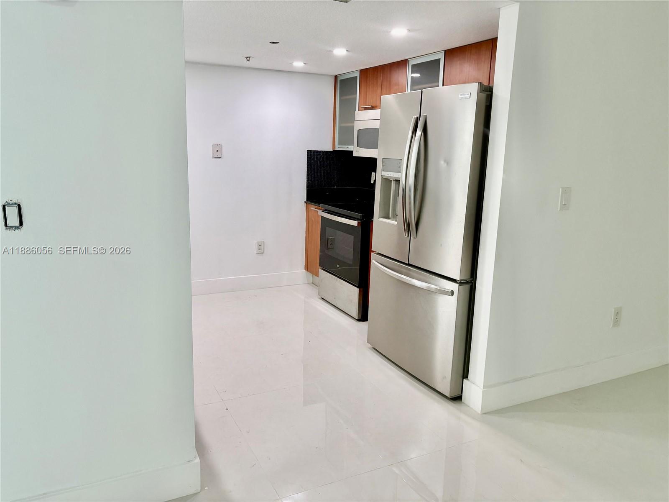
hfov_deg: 67.3
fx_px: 502
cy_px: 251
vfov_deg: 53.1
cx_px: 334
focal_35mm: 26
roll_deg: -0.3
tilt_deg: -8.3
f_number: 1.6
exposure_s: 1/120
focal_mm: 5.96
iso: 100
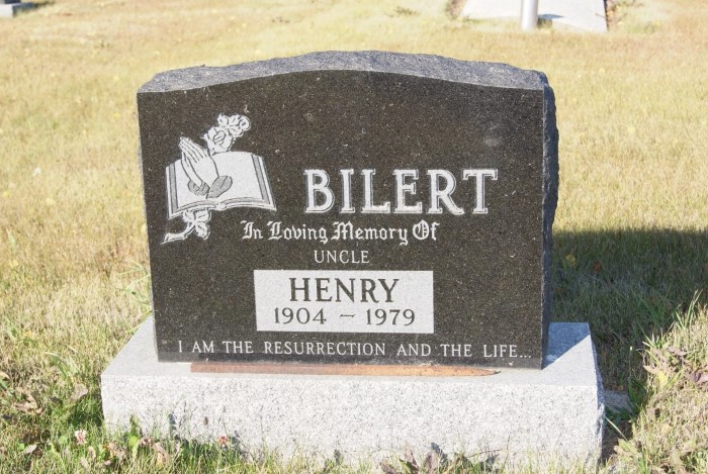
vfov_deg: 22.7
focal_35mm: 60
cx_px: 354
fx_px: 1182
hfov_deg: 33.4
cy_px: 237
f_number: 8
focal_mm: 40
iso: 100
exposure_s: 1/160
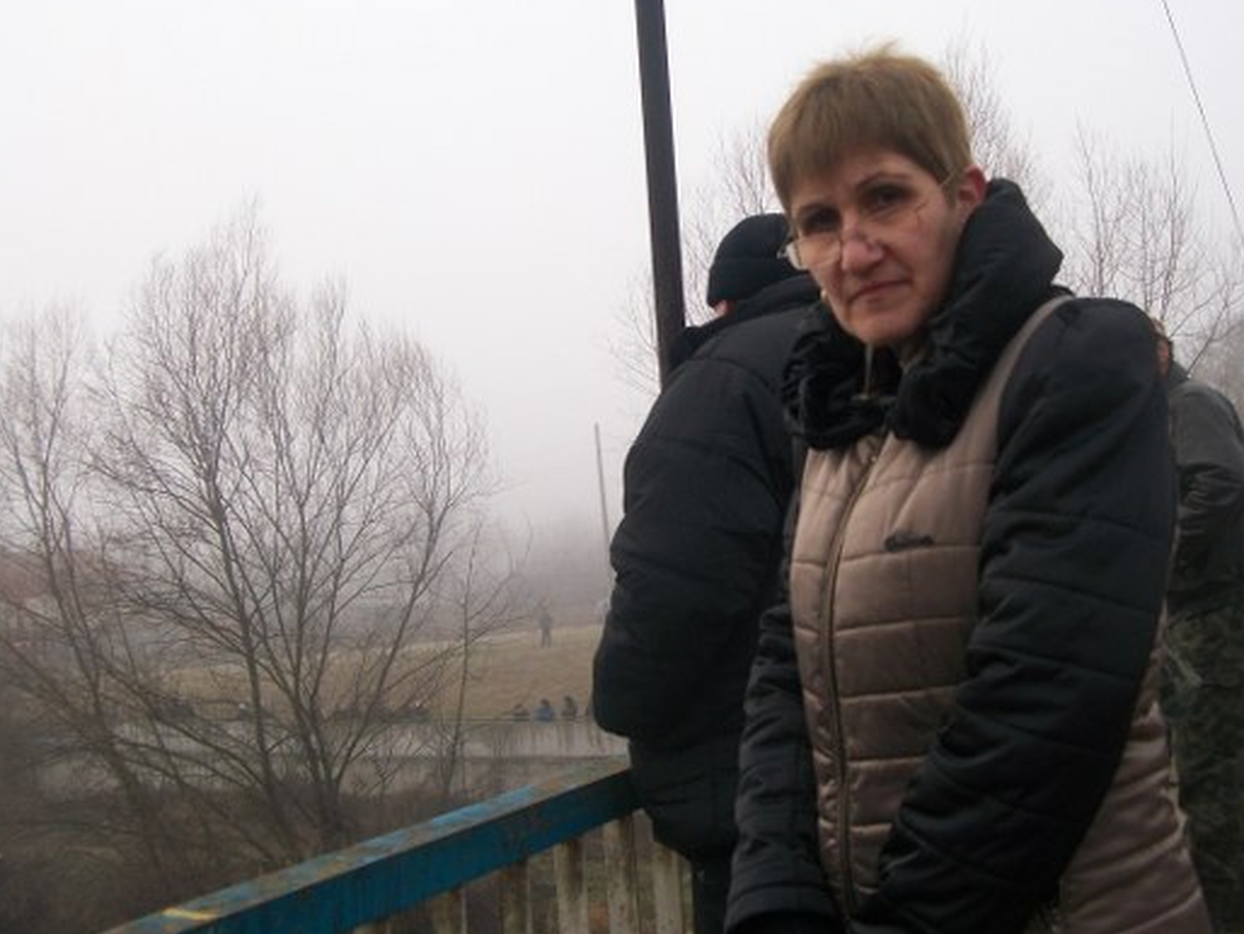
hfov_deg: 44.7
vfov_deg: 34.3
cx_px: 695
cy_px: 399
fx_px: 1510
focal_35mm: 42
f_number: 2.7
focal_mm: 6
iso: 80
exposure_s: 1/320
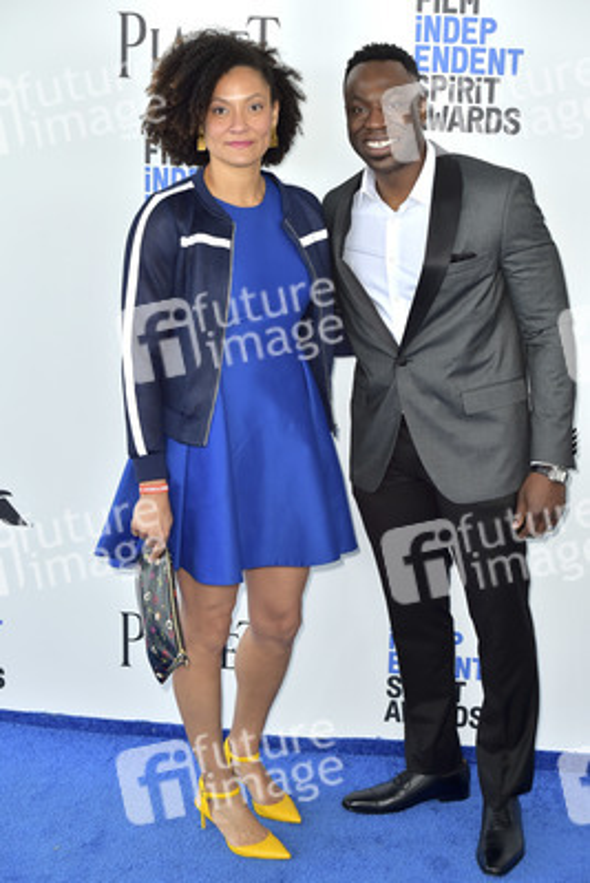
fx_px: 1719
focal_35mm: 70
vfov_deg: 28.8
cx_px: 295
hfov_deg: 19.5
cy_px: 442
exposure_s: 1/320
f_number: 6.3
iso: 500
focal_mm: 70
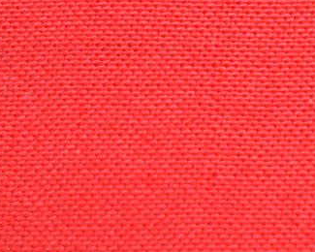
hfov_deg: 4.8
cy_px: -483
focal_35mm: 389
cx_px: 940
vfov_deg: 3.9
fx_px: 3627
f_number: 5.6
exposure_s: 1/60
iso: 160
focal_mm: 30
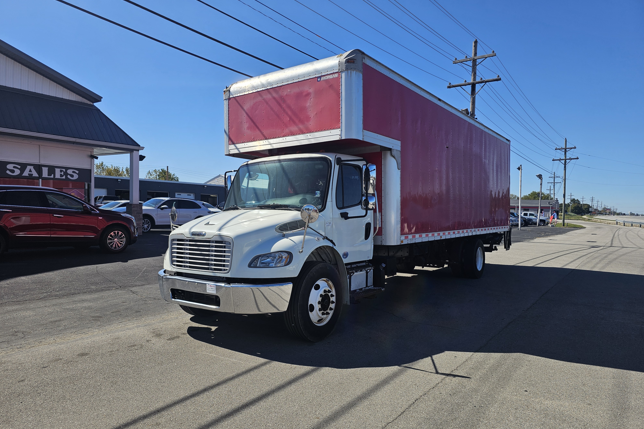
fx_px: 429
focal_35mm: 24
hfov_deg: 73.7
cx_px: 321
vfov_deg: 53.1
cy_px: 220
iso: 10
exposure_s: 1/890
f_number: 1.7
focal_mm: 6.3
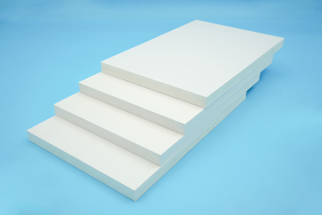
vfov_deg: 37.9
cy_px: 108
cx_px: 161
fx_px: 313
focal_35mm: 35
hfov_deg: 54.4
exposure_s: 1/30
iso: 80
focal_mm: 35
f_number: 8
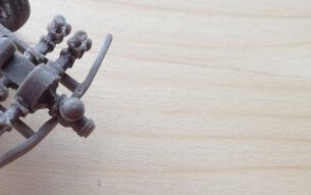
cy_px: 89
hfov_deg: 27.3
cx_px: 37
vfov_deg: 17.9
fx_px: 619
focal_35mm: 73
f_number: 2.4
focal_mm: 4.28
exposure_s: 1/120
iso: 64
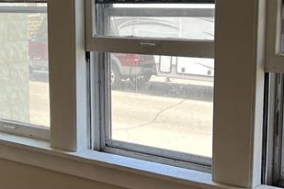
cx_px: 24
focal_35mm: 84
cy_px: 87
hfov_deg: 23.5
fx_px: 663
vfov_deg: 16.3
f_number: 1.5
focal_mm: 5.7
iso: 40
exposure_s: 1/192
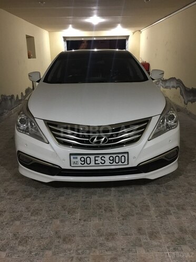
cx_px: 98
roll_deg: +1.2
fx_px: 219
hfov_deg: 48.2
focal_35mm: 29
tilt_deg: -18.2
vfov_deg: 61.7
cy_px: 131
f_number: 2.2
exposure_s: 1/8
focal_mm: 4.15
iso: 200
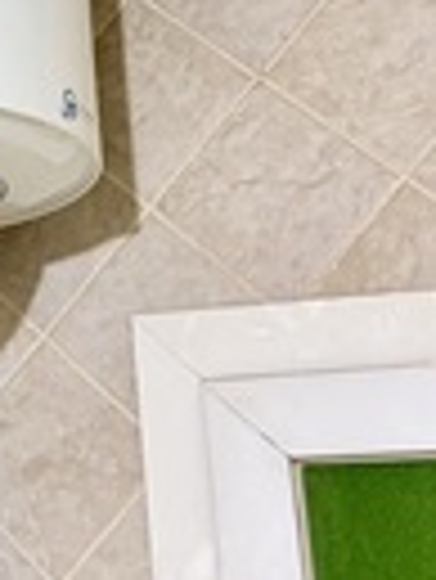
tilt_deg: +21.6
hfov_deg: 16.3
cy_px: 47
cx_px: -160
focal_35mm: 85
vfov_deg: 22.4
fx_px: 1425
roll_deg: +0.1
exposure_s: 1/40
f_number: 1.78
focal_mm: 6.76
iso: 640
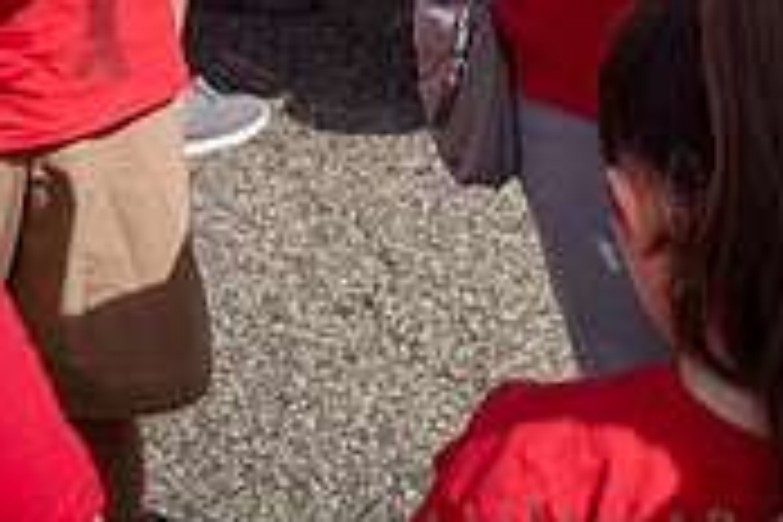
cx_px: 680
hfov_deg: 17.3
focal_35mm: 117
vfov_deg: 11.3
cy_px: -218
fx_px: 2545
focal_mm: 35
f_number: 4
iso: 200
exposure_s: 1/3200
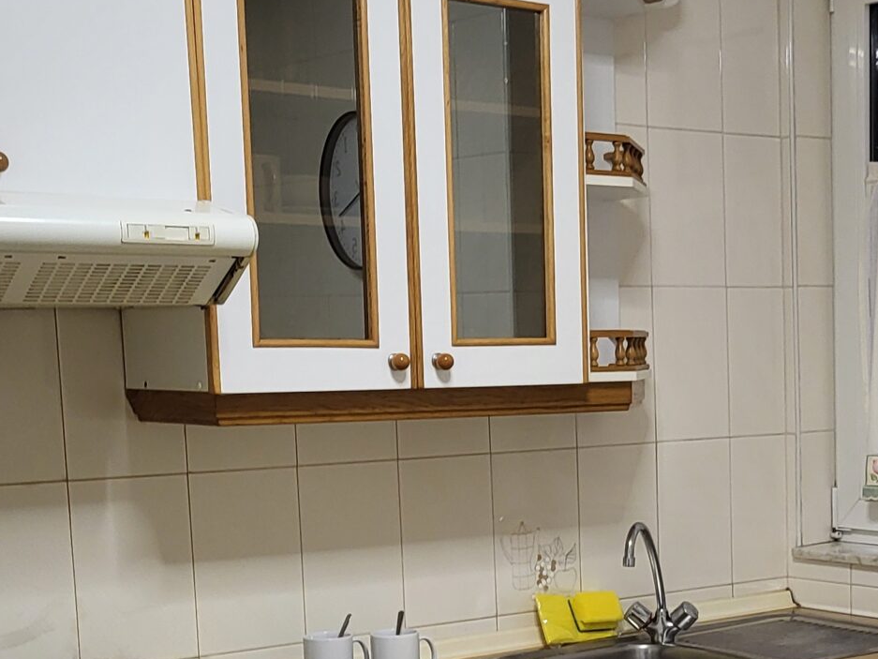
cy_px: 575
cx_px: 742
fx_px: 1801
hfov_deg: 26.7
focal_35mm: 71
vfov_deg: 20.4
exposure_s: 1/100
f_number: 1.8
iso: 200
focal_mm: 5.4
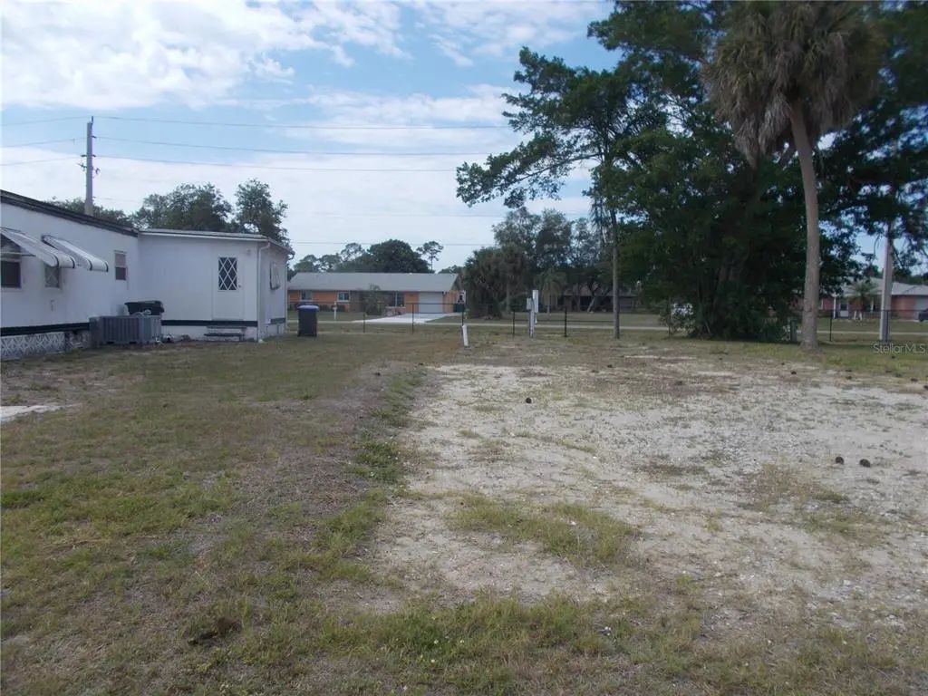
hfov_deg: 67.3
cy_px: 348
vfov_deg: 53.1
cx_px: 464
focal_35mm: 26
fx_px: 697
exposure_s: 1/160
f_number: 8
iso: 80
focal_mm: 4.6
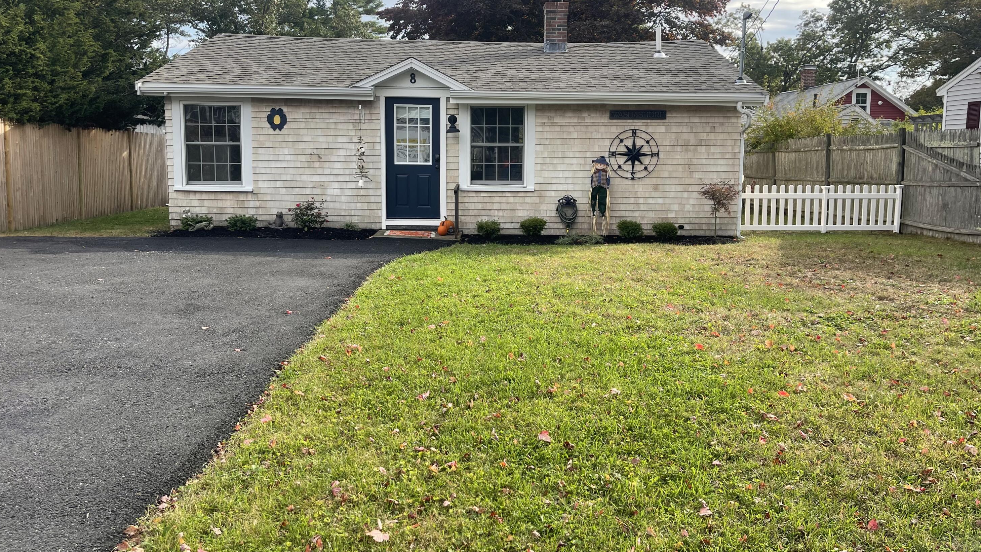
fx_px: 728
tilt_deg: -6.4
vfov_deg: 41.4
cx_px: 495
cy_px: 231
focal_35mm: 28
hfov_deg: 67.9
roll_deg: -0.3
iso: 32
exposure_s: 1/985
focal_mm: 5.1
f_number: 1.6
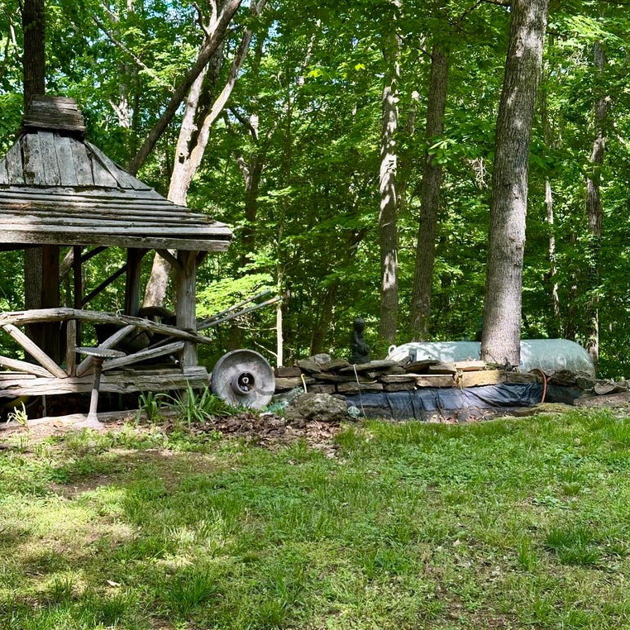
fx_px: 1174
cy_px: 346
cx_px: 314
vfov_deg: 30.0
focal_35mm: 57
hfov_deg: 30.0
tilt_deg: -5.1
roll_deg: -1.1
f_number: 1.78
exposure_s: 1/288
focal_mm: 6.86
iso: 64
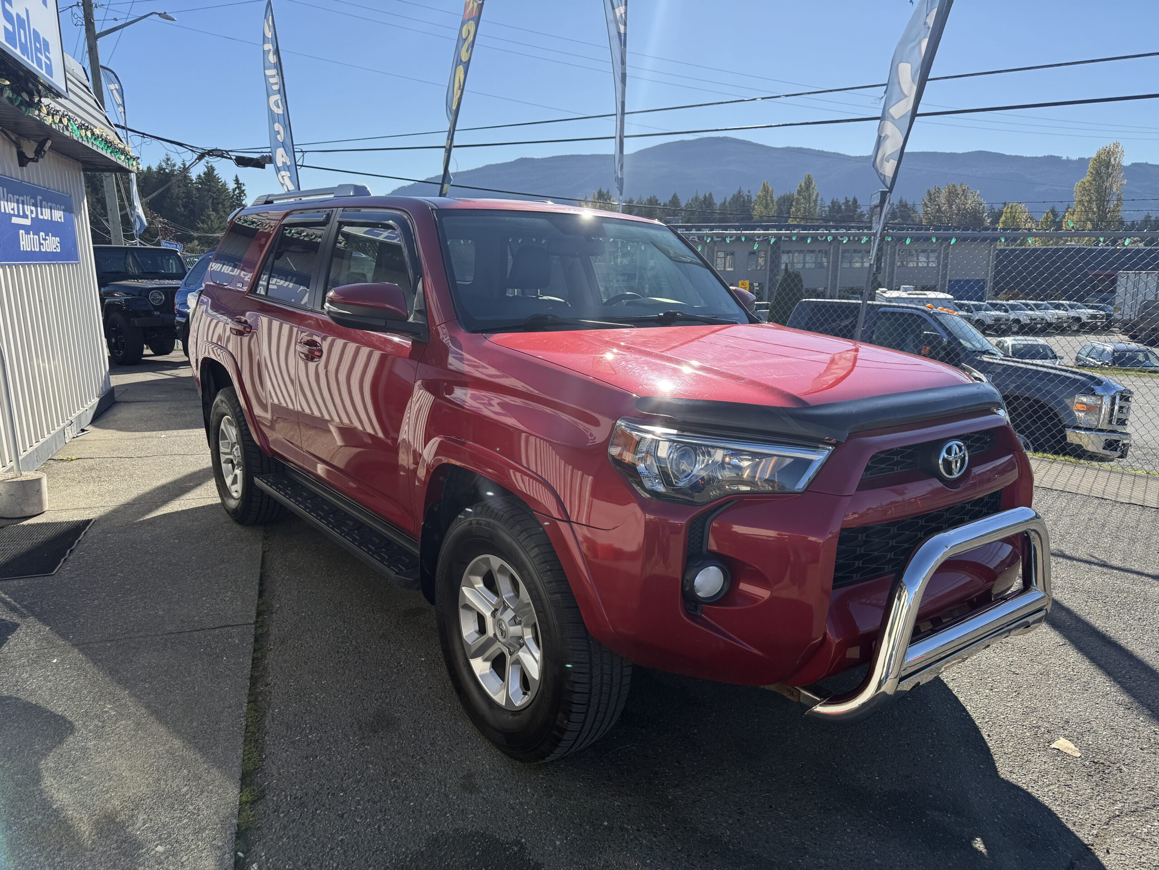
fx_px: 804
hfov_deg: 71.6
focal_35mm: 24
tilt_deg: -11.9
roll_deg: +1.0
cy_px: 435
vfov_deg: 56.8
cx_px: 580
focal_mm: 6.76
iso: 80
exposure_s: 1/3145
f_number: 1.78
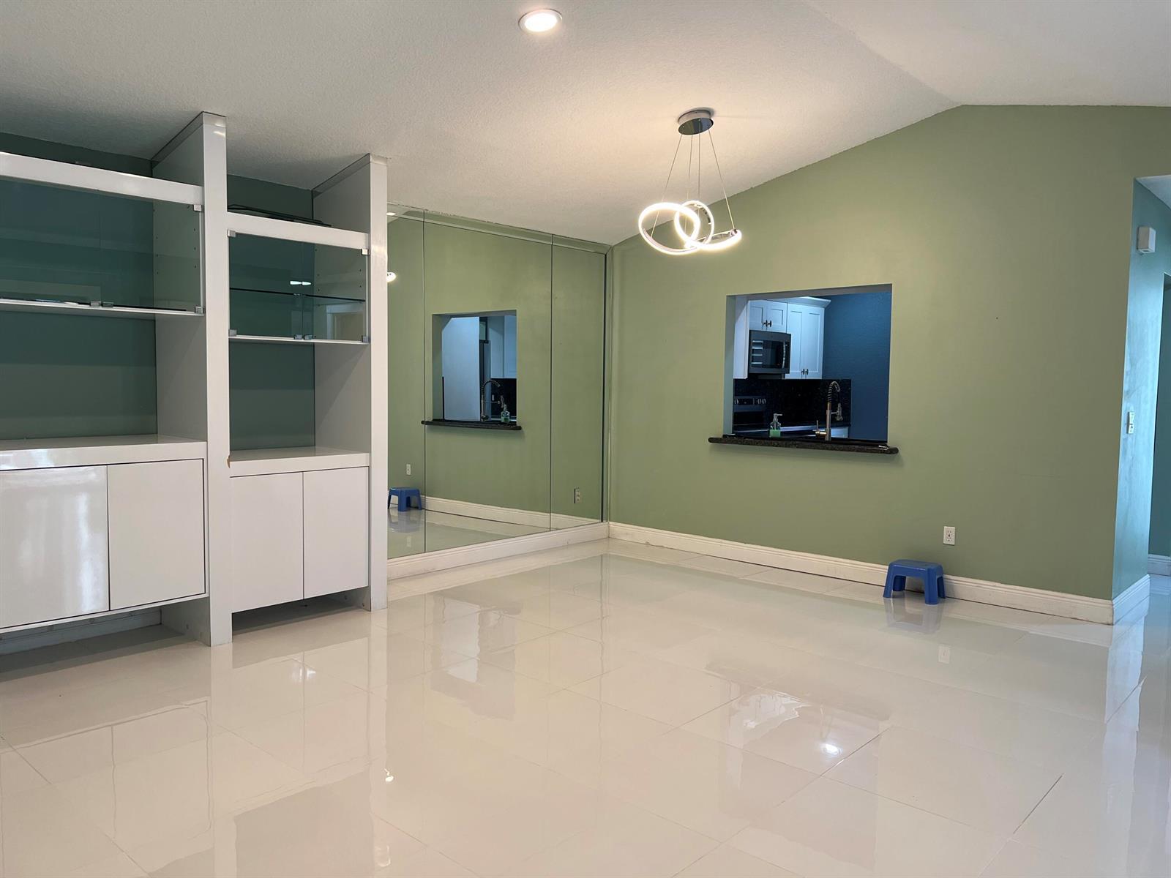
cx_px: 586
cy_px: 439
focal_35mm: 26
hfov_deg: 67.3
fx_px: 880
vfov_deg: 53.1
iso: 80
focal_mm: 5.7
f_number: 1.5
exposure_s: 1/120
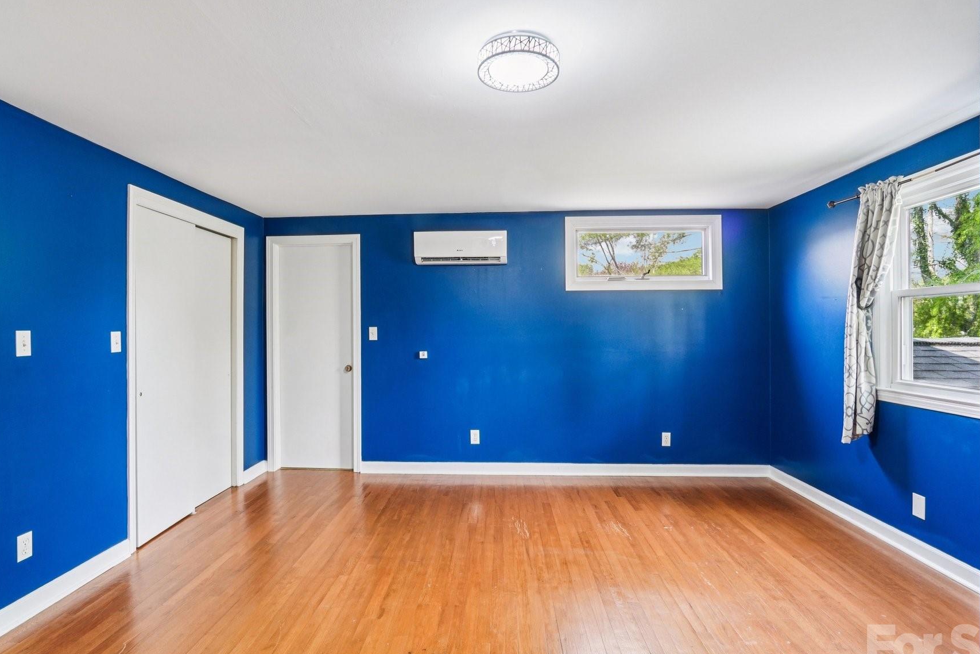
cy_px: 345
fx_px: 490
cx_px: 462
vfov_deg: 67.3
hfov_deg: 89.9
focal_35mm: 18
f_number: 8
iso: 400
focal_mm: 10
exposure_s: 1/6
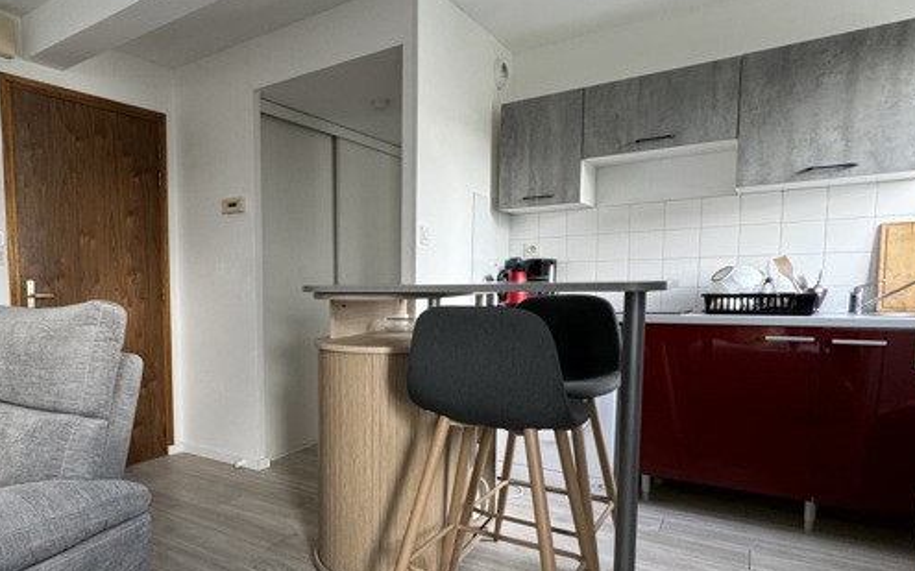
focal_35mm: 24
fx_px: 598
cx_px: 229
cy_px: 338
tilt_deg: -4.9
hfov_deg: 69.9
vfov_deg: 50.8
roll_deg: +0.8
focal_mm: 2.22
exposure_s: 1/99
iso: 200
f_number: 2.2
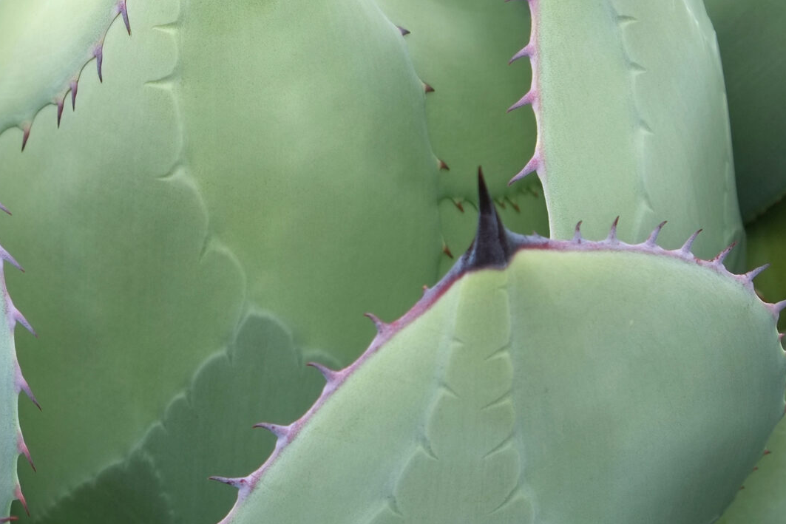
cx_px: 161
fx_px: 2839
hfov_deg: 15.7
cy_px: -68
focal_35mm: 130
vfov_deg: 10.4
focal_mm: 35.8
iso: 400
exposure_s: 1/60
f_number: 8
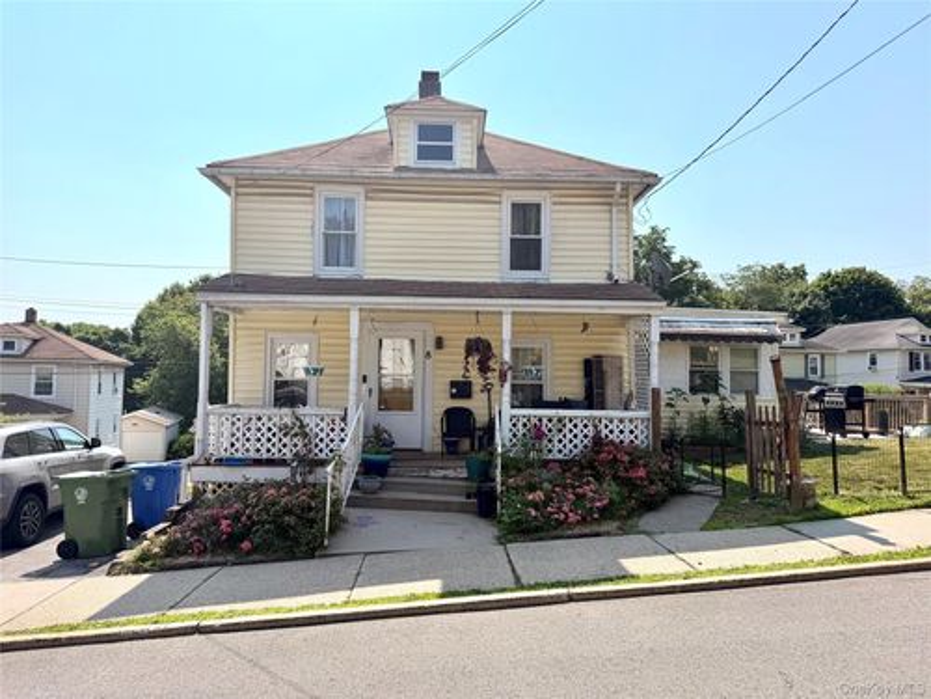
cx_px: 466
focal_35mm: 24
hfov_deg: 71.6
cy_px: 350
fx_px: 645
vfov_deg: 56.8
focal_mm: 6.76
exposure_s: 1/6711
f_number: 1.78
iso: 80
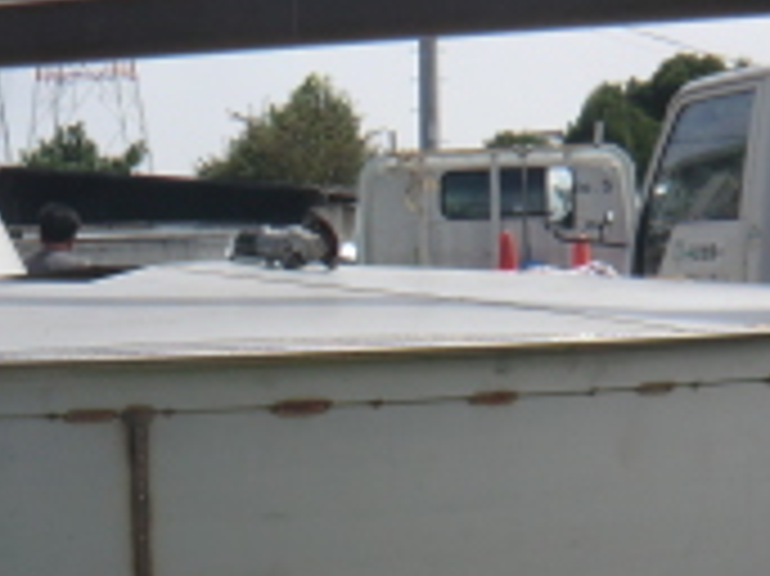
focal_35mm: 90
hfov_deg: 21.4
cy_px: 454
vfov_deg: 16.3
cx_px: 104
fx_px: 2001
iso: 64
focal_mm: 4.3
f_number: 7.5
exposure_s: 1/200
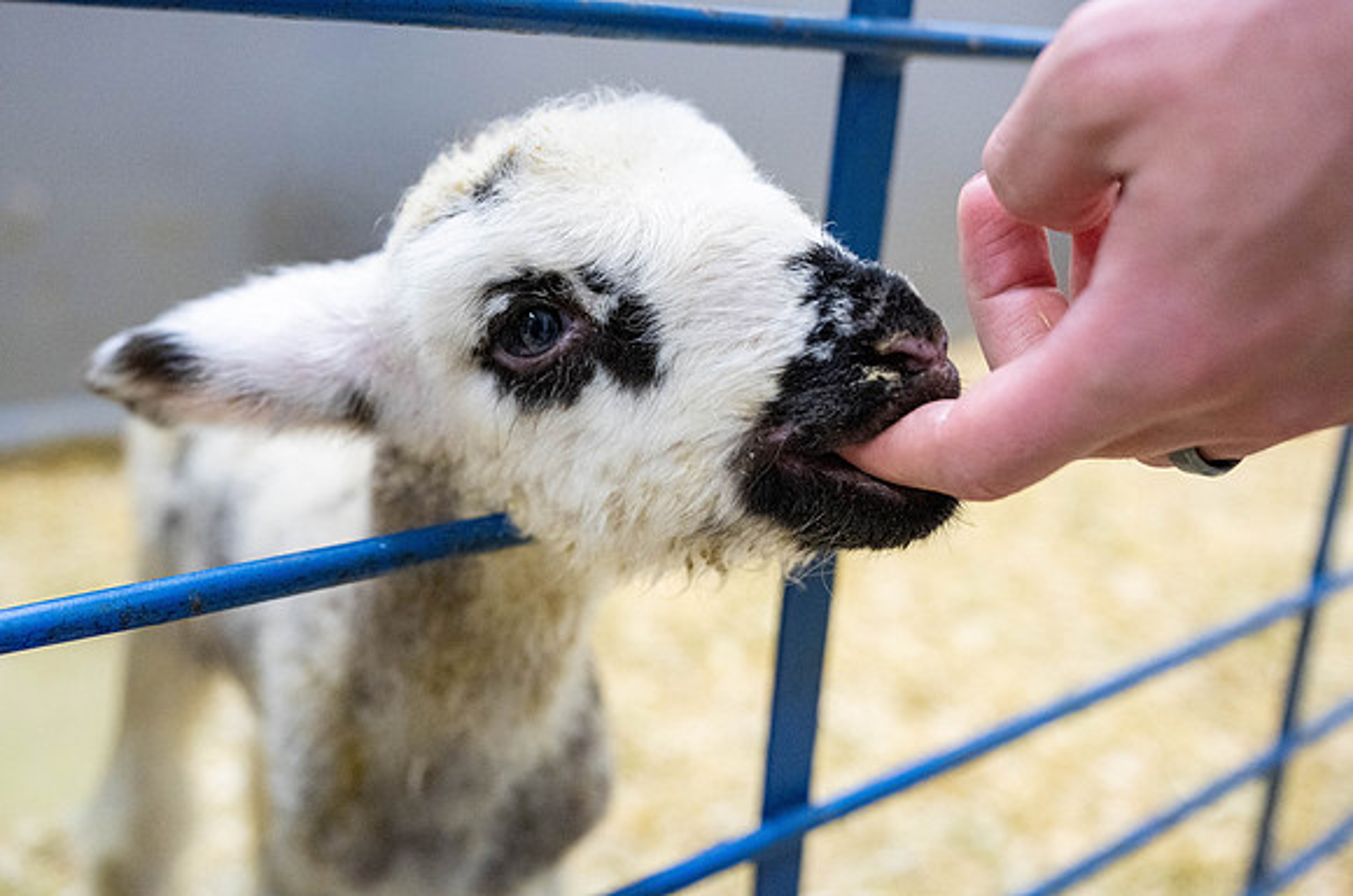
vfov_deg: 34.6
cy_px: 403
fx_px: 1438
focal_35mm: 38
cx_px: 614
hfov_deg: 50.3
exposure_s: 1/250
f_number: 3.5
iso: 2500
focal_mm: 35
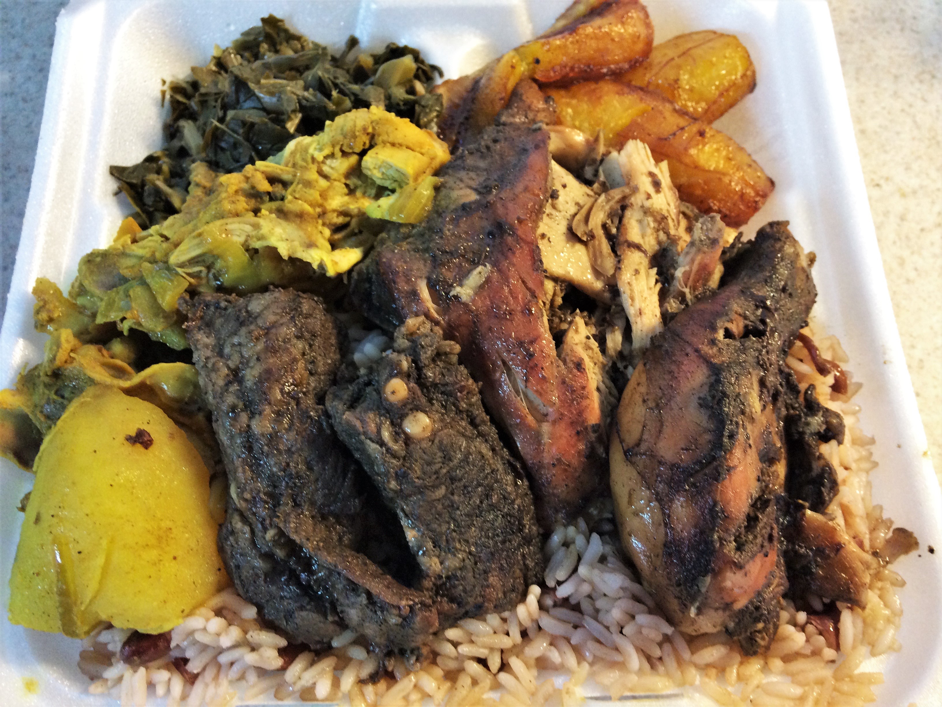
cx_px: 471
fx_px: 789
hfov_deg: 61.7
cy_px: 354
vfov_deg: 48.2
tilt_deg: -68.5
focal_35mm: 29
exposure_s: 1/30
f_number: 2.2
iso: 250
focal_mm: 4.15
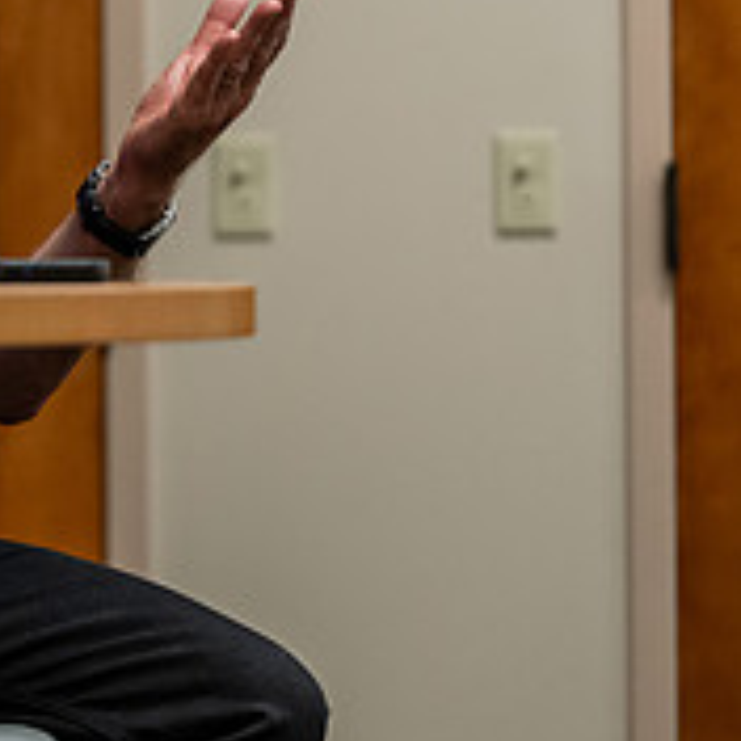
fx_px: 5837
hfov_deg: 7.1
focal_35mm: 241
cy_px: -11
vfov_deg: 7.2
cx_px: -472
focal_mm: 86
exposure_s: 1/200
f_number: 2.8
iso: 1600
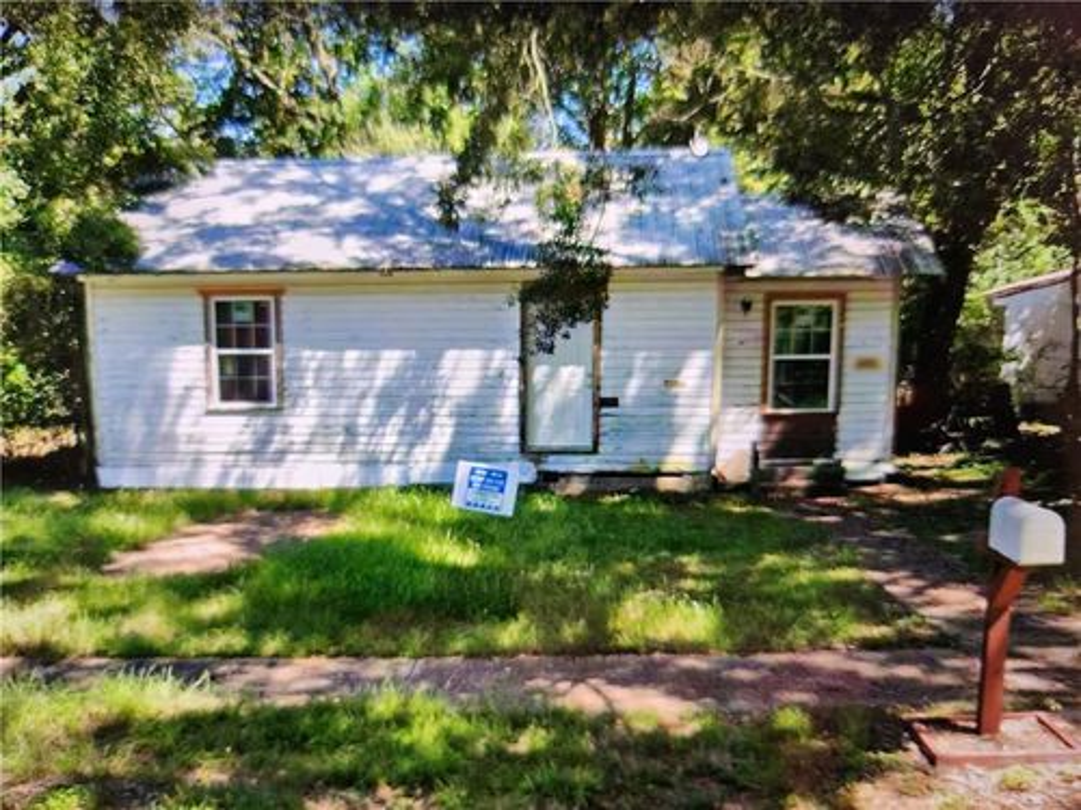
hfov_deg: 71.6
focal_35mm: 24
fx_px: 749
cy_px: 405
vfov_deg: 56.8
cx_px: 540
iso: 400
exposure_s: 1/120
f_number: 1.8
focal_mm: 5
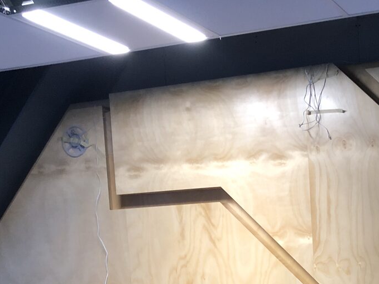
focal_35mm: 66
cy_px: 325
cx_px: 347
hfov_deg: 28.2
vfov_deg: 21.0
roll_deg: +2.6
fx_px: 722
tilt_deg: -4.9
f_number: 1.8
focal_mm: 4
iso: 64
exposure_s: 1/15
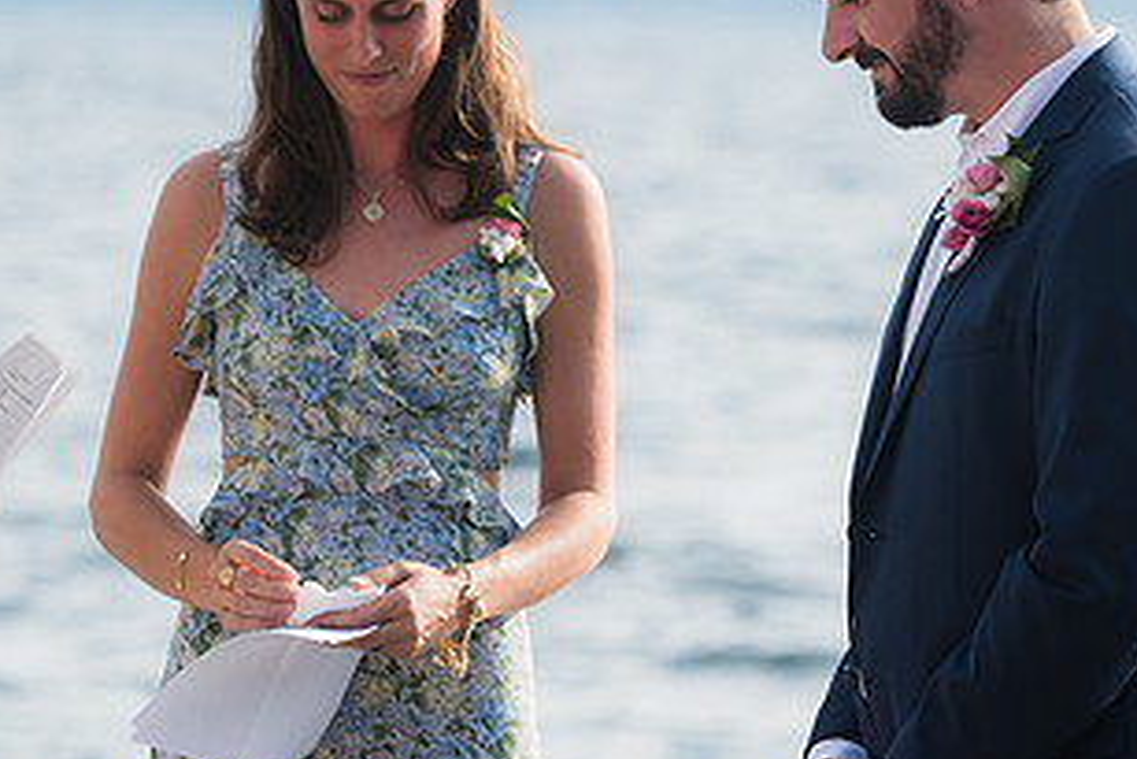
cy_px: 224
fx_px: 11185
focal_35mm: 354
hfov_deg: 5.8
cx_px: 352
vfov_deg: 3.9
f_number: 4
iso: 200
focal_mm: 125
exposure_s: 1/800
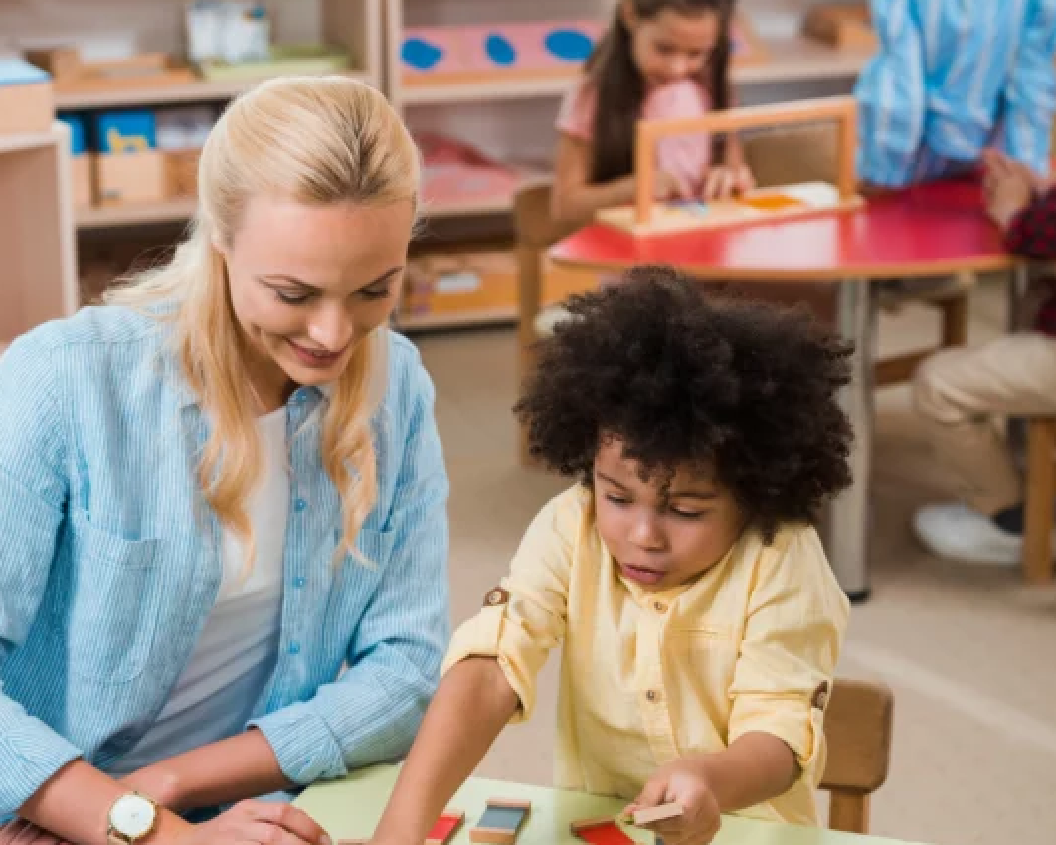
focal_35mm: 99
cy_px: 386
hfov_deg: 19.4
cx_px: 527
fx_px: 3095
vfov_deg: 15.5
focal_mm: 70
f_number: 3.5
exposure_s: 1/200
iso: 320
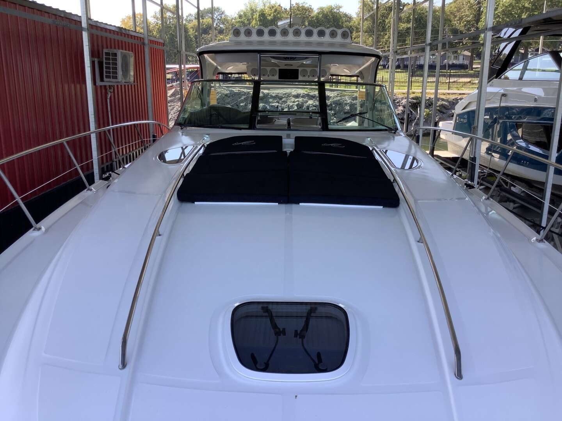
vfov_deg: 45.4
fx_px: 503
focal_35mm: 31
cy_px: 210
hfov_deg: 58.4
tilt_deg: -14.2
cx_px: 281
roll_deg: +0.1
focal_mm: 3.3
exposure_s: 1/229
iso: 25
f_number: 2.4
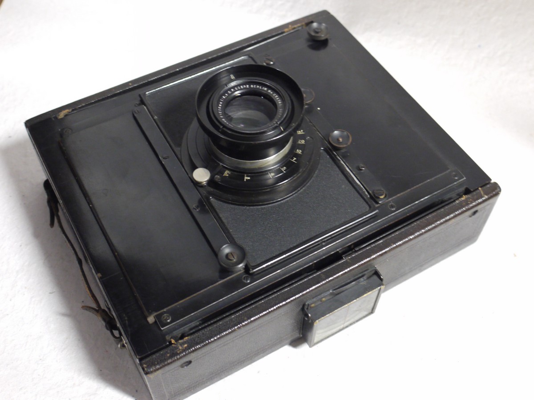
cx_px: 267
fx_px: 679
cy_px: 200
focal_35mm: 44
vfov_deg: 32.9
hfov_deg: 42.9
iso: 800
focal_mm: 22
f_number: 5
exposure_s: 1/8
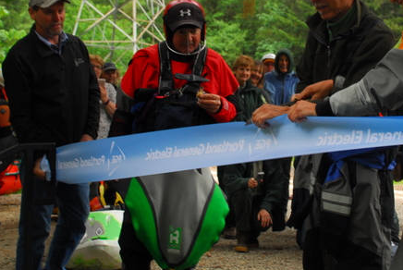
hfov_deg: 26.1
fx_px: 863
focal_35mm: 77
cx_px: 273
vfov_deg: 17.7
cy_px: 75
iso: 320
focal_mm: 28
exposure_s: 1/60
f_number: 4.5
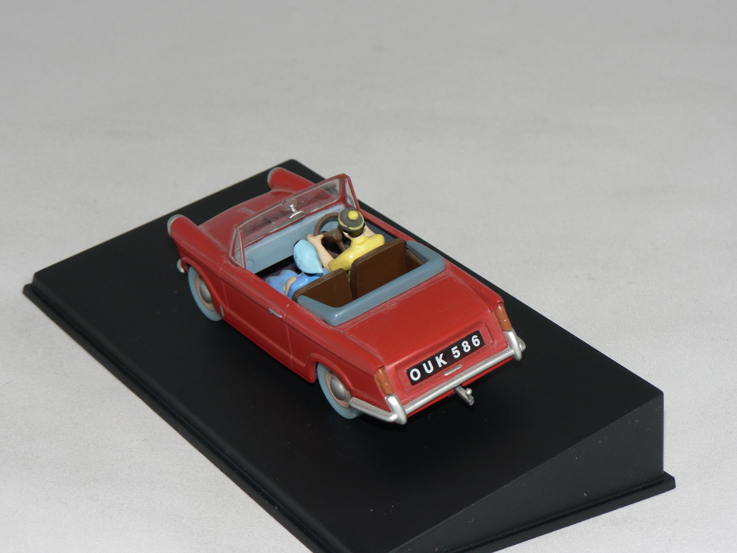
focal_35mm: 97
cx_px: 378
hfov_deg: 20.2
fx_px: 2065
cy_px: 269
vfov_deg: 15.2
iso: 80
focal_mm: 15.5
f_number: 4
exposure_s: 1/60
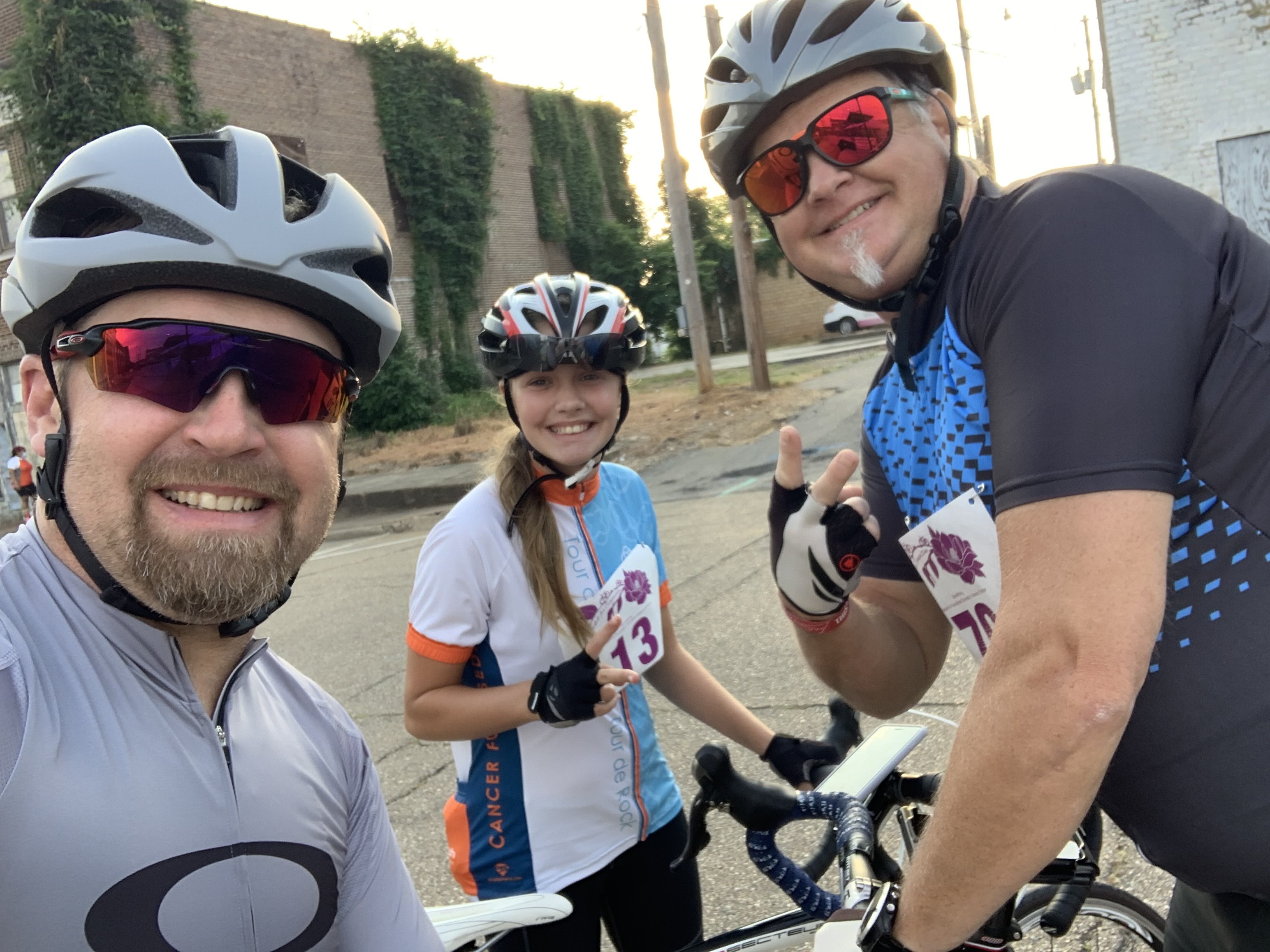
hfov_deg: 56.8
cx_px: 635
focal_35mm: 32
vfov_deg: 44.2
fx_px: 1174
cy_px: 476
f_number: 2.2
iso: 40
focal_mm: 2.87
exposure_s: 1/121
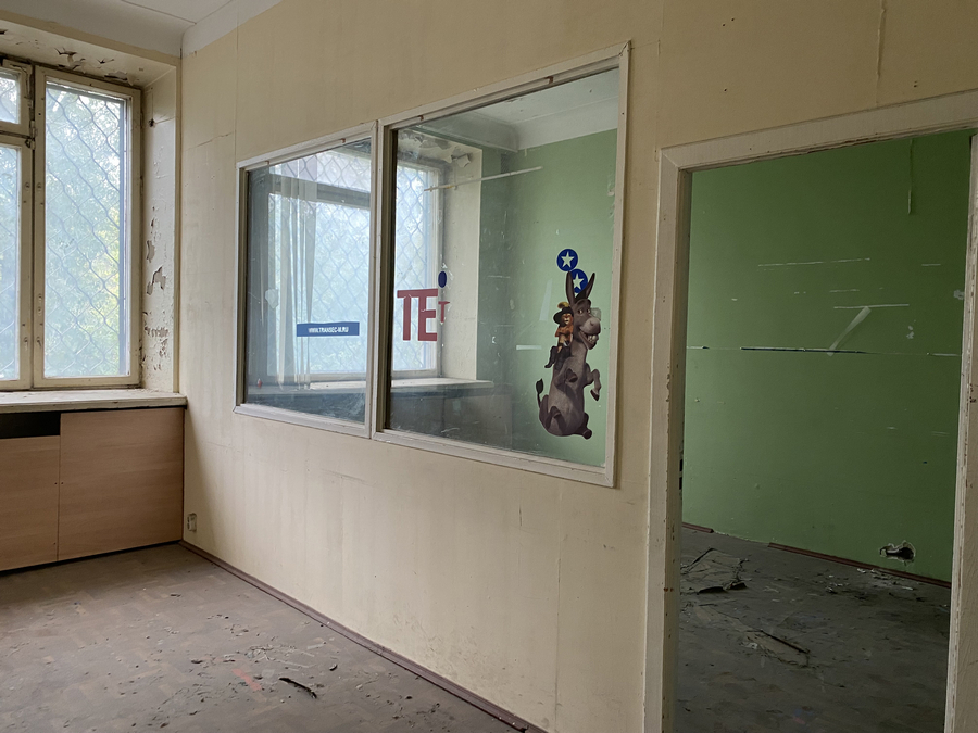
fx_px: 735
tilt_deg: -2.4
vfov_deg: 53.1
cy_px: 366
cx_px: 489
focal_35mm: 26
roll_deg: -1.2
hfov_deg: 67.3
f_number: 1.8
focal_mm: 4.25
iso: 125
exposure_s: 1/60
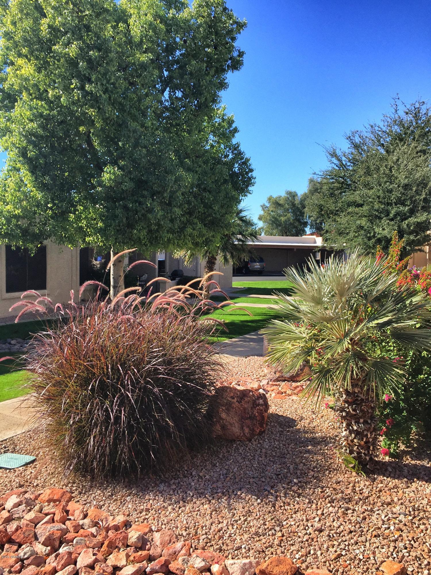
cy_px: 288
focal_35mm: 29
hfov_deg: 48.2
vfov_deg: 61.7
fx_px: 481
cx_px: 216
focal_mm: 4.15
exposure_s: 1/1236
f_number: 2.2
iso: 32
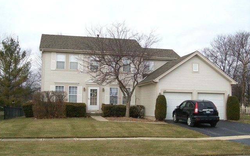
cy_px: 68
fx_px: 327
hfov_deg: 41.8
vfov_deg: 26.8
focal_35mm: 48
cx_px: 125
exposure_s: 1/563
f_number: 3
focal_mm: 7.6
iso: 80
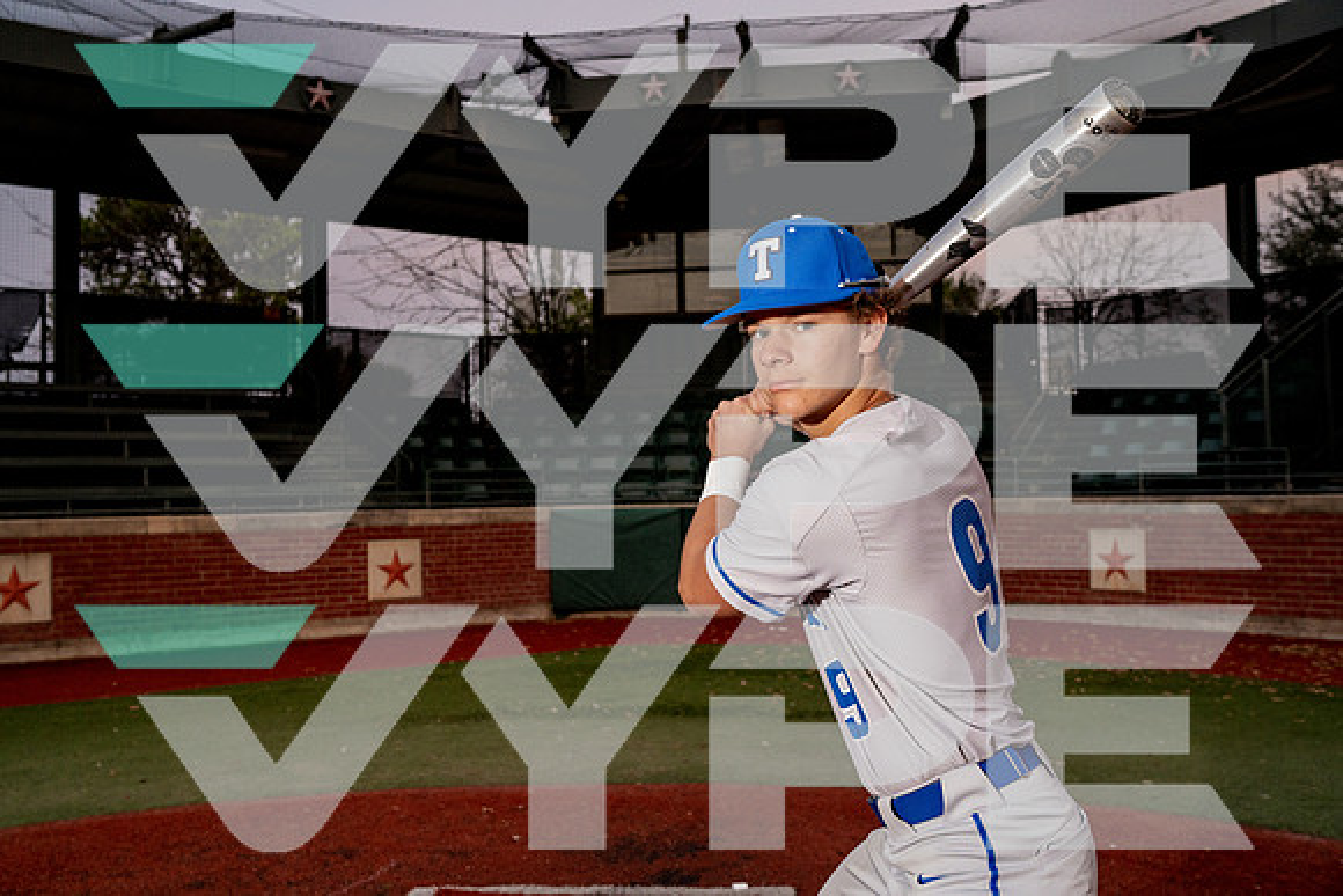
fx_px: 1306
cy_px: 448
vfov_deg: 37.9
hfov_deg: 54.4
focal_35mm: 35
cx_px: 672
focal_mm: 35
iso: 800
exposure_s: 1/250
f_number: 5
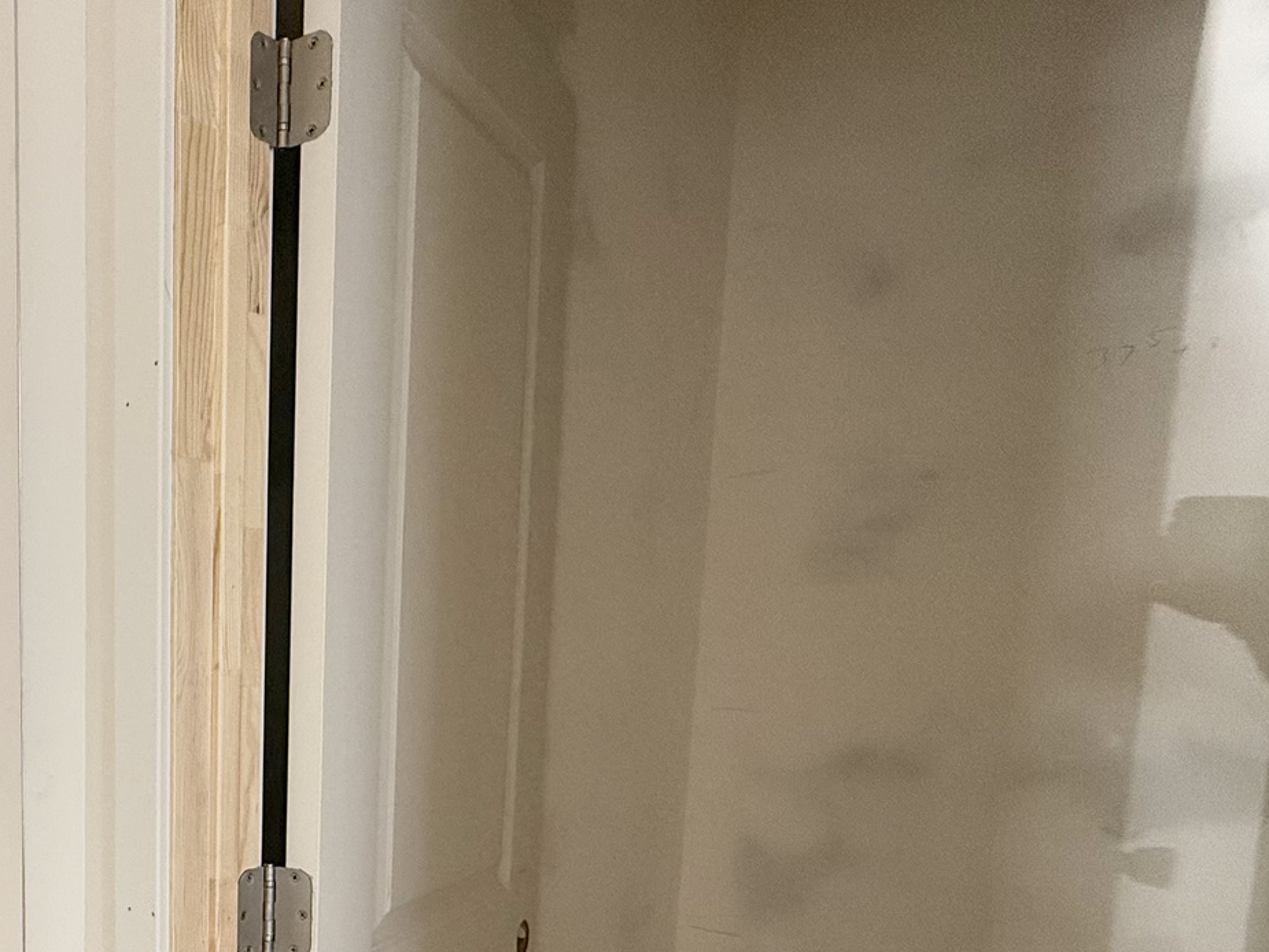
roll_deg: +0.6
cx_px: 8
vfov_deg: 42.8
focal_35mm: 31
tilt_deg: -7.4
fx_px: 1137
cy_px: 798
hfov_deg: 48.4
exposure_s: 1/99
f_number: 2.2
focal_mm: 2.22
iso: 125
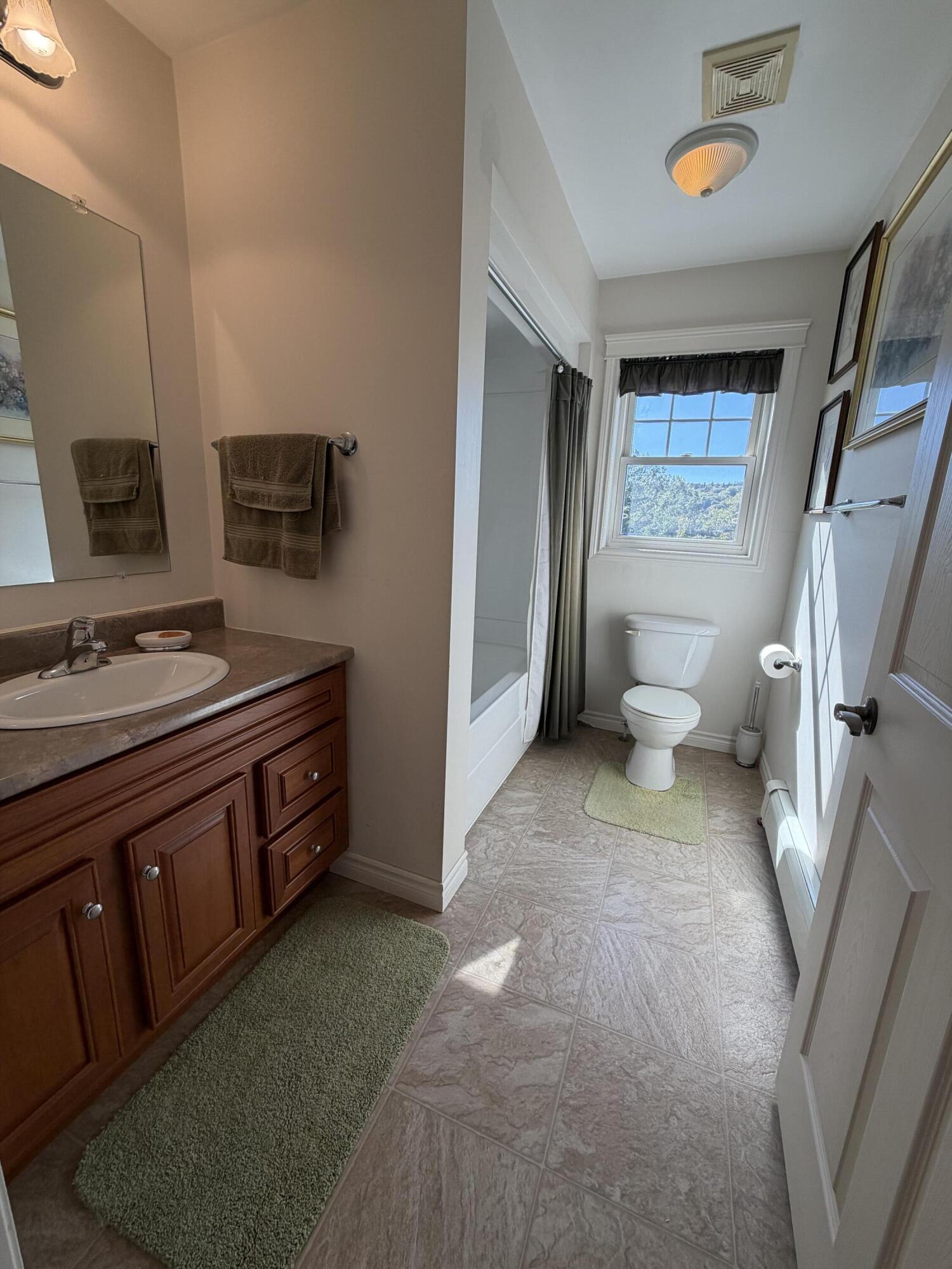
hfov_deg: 85.7
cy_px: 634
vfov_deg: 102.1
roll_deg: -2.4
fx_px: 513
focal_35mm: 14
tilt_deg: -12.9
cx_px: 476
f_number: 2.2
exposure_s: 1/166
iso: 64
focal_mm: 2.22
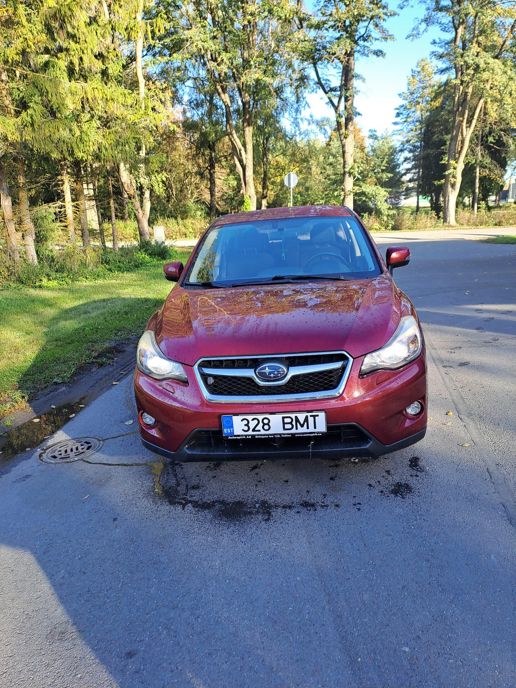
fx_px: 497
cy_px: 344
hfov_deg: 54.9
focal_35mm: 25
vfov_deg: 69.4
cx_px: 258
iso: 32
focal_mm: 4.65
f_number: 1.8
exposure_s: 1/240
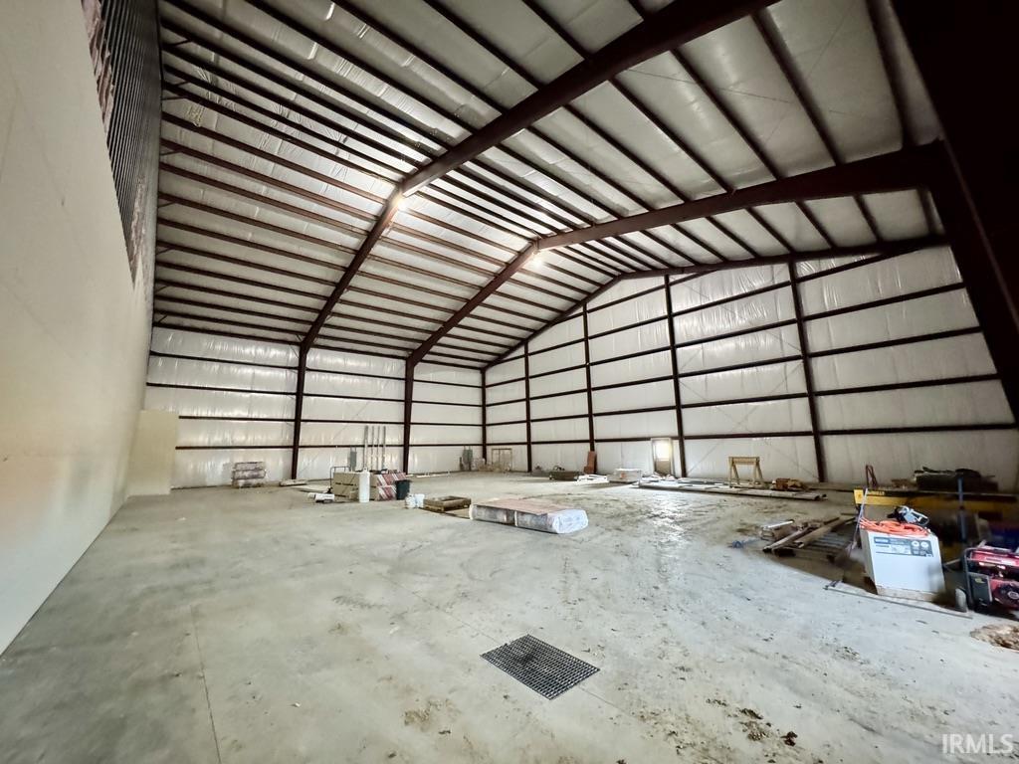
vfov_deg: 85.7
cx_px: 510
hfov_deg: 102.1
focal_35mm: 14
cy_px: 382
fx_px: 412
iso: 1250
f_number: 2.2
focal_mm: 2.22
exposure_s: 1/44
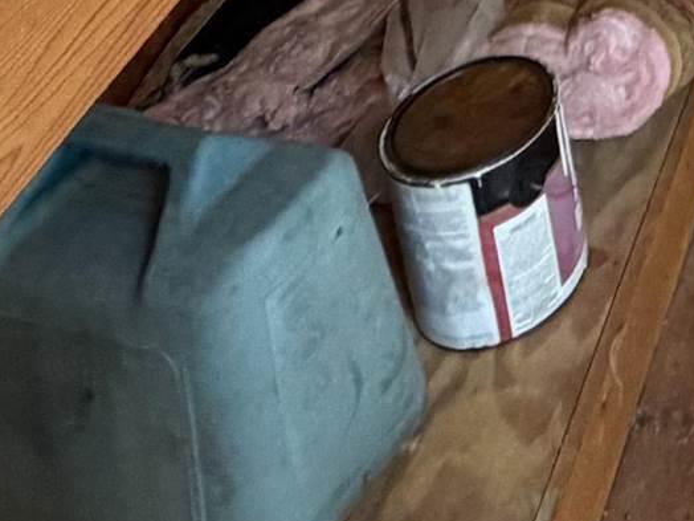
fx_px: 1644
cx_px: 1134
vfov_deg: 12.9
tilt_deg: -11.8
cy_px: -795
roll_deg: +5.8
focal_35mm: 82
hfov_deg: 19.6
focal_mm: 2.22
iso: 320
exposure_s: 1/60
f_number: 2.2
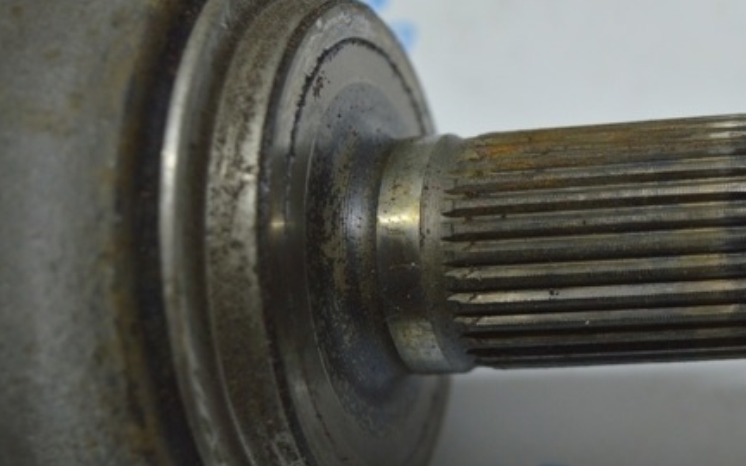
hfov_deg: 23.9
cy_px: 253
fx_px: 1748
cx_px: 551
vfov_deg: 15.2
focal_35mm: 86
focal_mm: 38
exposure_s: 1/60
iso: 400
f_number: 4.8
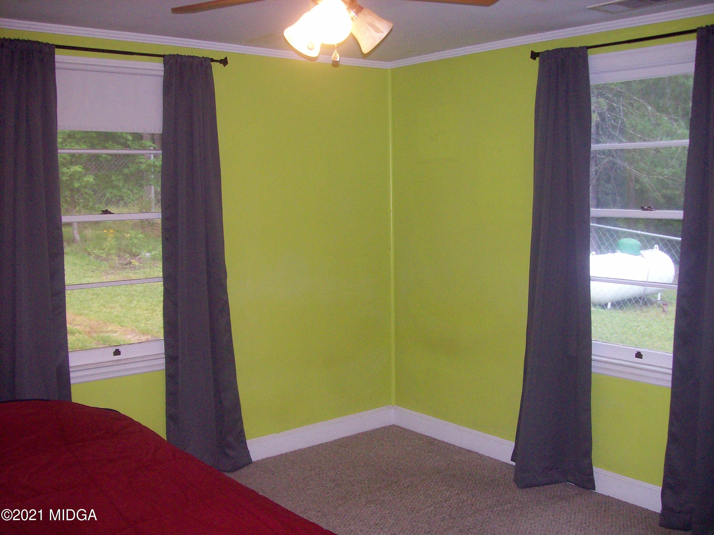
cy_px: 268
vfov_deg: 39.6
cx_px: 357
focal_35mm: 36
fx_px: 742
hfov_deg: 51.4
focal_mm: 6
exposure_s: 1/64
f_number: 2.7
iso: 140
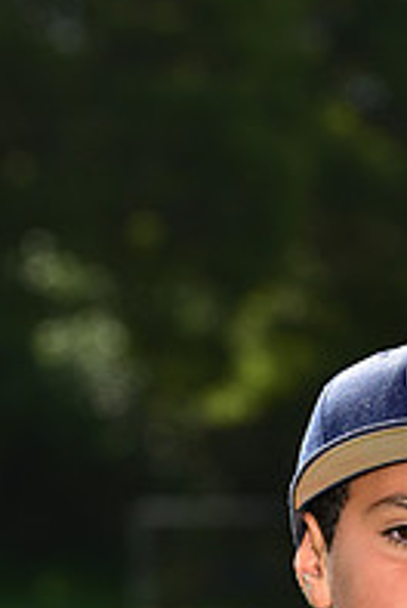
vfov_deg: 5.2
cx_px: 424
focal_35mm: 397
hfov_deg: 3.5
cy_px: 824
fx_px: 6708
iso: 100
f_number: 5.6
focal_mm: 135
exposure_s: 1/250
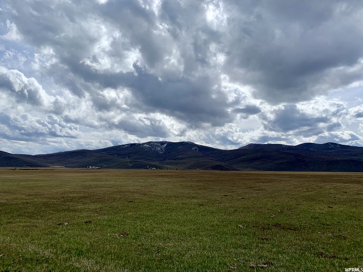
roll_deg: +0.5
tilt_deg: +7.0
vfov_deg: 53.1
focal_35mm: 26
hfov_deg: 67.3
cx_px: 182
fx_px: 273
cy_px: 136
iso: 25
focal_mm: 4.25
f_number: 1.8
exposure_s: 1/5714
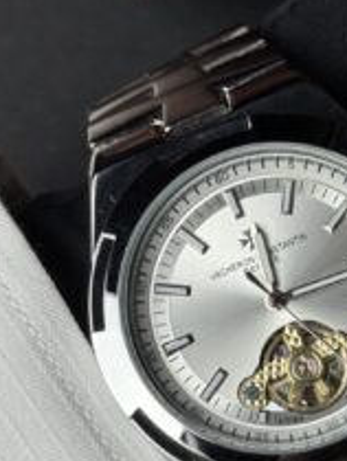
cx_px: 305
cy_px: 372
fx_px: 1747
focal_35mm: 131
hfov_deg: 11.3
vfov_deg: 14.9
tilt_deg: -83.0
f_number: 1.78
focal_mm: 6.76
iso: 64
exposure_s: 1/340
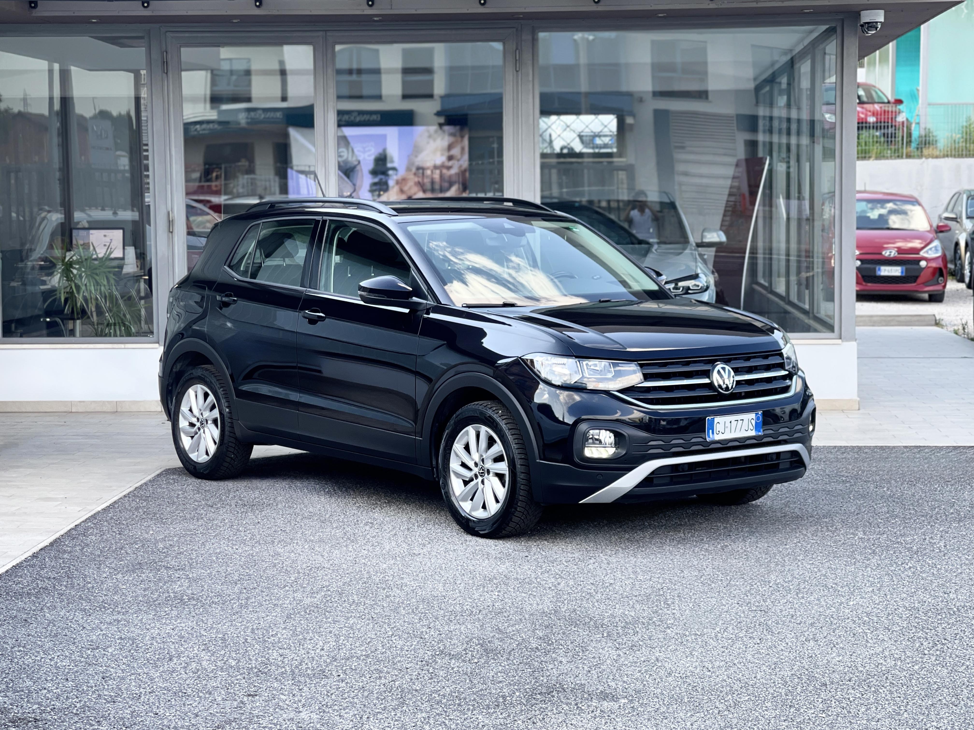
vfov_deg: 22.9
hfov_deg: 30.3
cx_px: 487
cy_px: 365
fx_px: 1801
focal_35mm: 64
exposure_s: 1/121
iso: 32
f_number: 2.2
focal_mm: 7.5
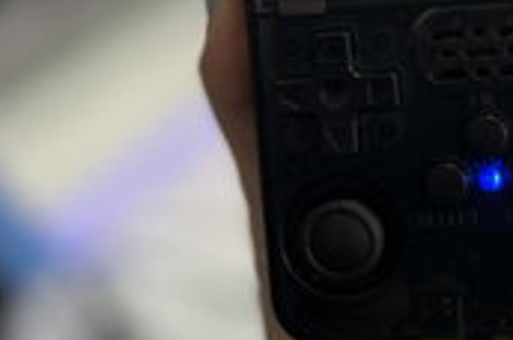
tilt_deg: -19.3
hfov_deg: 22.9
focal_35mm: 84
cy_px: -103
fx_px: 1195
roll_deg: +18.4
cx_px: 552
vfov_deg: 15.4
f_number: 1.5
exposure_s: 1/100
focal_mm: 5.7
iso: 64
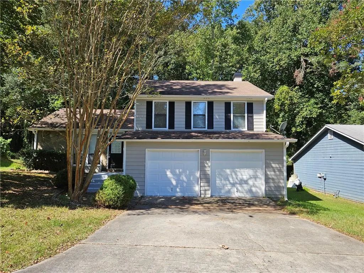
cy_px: 136
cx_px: 182
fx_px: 242
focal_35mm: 23
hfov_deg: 73.9
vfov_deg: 58.9
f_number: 1.8
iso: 25
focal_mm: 5.4
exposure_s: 1/827
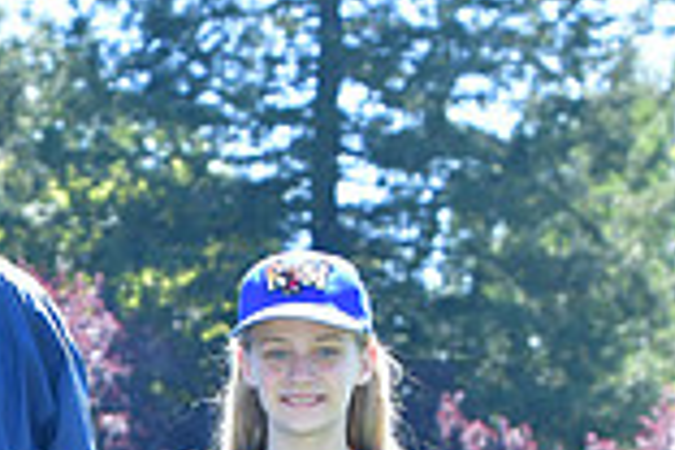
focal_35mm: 445
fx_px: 8343
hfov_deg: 4.6
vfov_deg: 3.1
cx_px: -199
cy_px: 764
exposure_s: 1/400
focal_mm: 80
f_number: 6.3
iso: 400
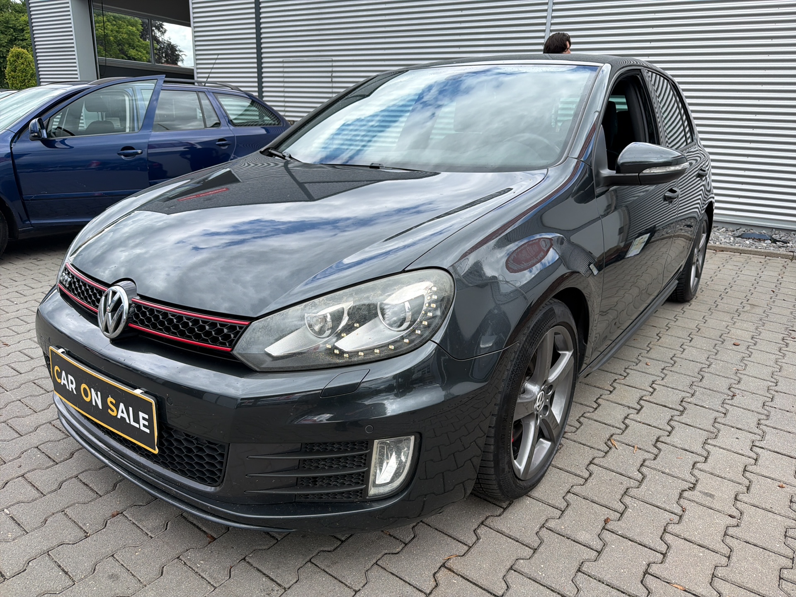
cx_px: 398
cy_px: 298
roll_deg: -1.2
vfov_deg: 56.8
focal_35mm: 24
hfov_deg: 71.6
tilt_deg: -17.6
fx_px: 552
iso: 80
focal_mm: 6.76
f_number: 1.78
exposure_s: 1/1449
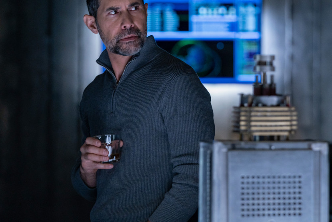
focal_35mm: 198
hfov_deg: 10.4
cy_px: 82
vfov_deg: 6.9
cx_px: 232
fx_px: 1827
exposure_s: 1/200
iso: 4000
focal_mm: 137
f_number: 4
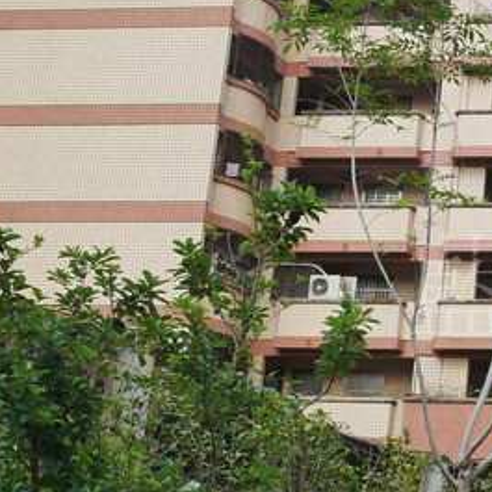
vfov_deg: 17.4
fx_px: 1608
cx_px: 852
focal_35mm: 100
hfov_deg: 15.3
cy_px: 301
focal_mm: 15
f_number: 4
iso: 200
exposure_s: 1/500
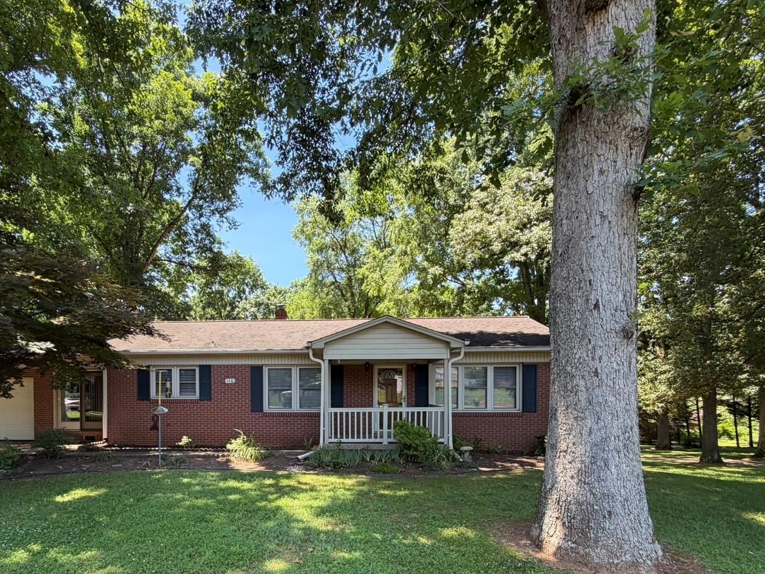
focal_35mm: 20
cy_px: 399
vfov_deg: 63.6
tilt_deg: -0.4
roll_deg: +0.0
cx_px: 317
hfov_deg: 81.1
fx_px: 442
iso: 50
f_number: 2.2
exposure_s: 1/146
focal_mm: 2.22
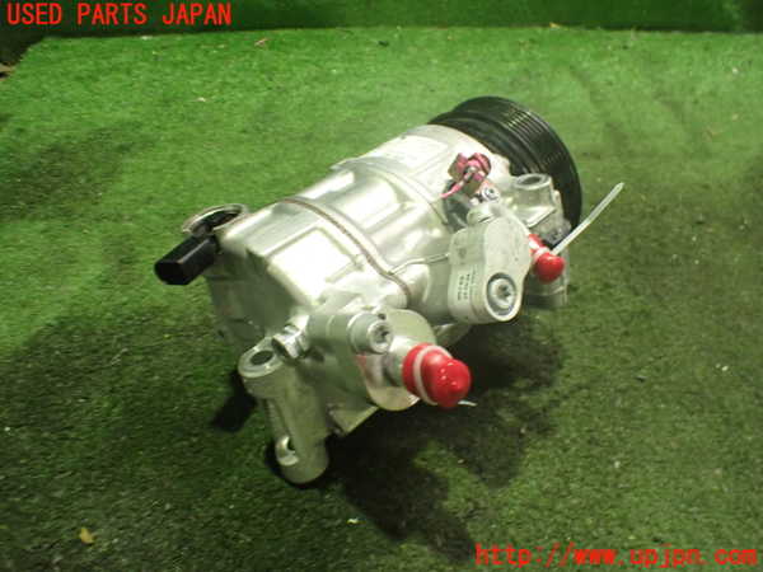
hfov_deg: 60.0
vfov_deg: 46.8
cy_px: 286
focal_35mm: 30
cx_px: 382
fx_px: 661
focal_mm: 5.4
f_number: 2.3
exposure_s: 1/30
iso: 1000
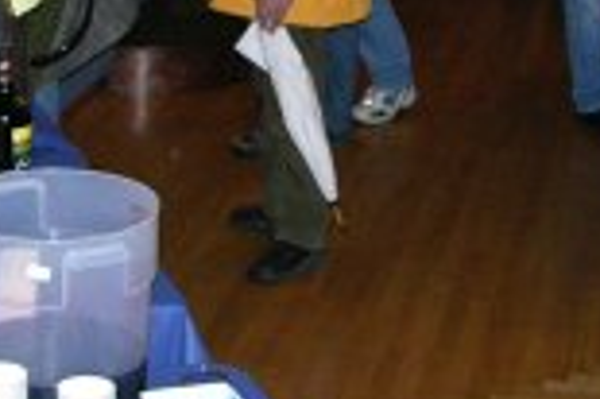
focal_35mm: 131
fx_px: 2181
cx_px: 240
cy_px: -99
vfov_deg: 10.3
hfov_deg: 15.7
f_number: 2.8
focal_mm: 8.9
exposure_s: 1/60.1
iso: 200
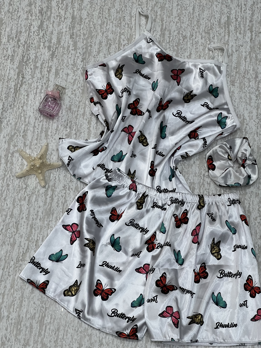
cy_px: 174
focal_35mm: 77
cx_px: 130
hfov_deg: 19.1
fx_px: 774
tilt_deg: -67.4
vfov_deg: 25.3
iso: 250
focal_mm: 9
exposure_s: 1/100
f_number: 2.8
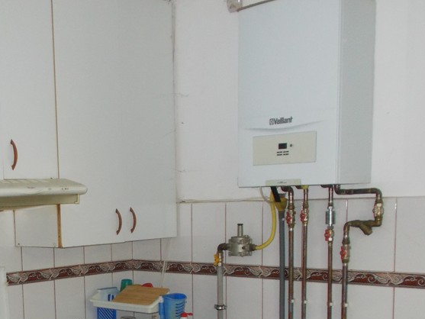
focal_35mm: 56
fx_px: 688
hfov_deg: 33.4
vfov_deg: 25.2
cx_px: 85
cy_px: 295
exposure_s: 1/25
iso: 200
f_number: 3.2
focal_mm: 4.6
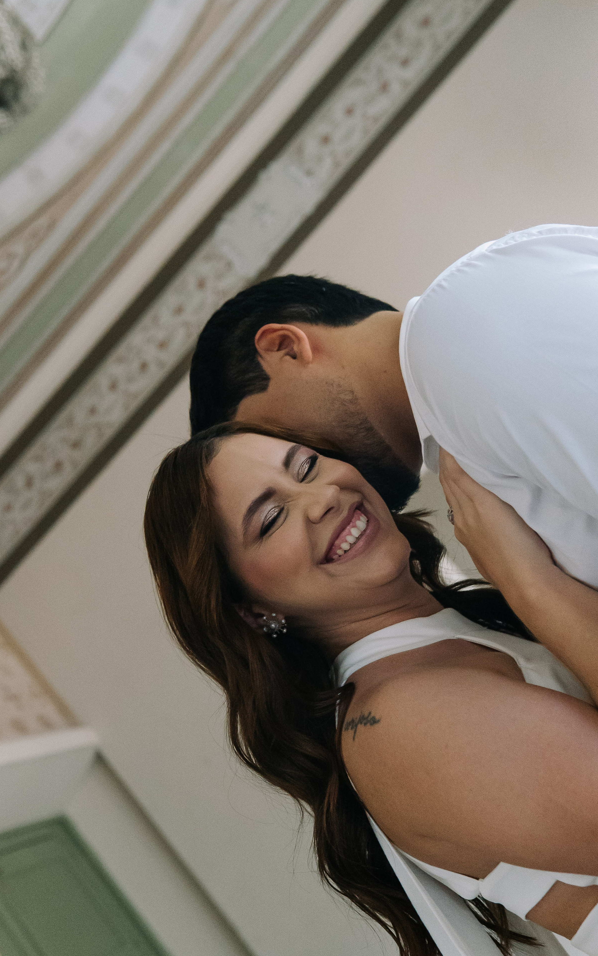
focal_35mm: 46
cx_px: 283
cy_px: 479
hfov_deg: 28.0
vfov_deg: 43.5
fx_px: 1200
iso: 5000
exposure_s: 1/160
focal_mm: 30
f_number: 3.5
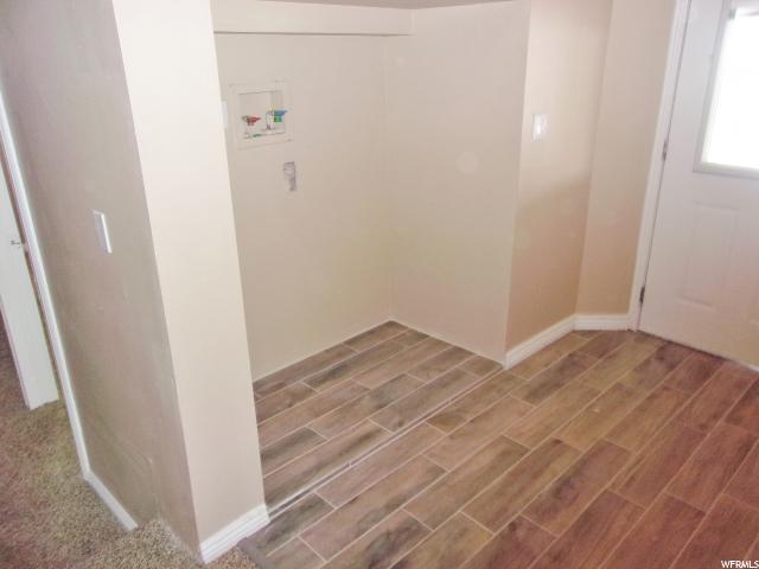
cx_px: 380
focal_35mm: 27
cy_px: 284
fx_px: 592
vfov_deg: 51.4
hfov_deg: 65.3
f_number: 3
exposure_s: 1/34
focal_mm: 4.9
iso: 200
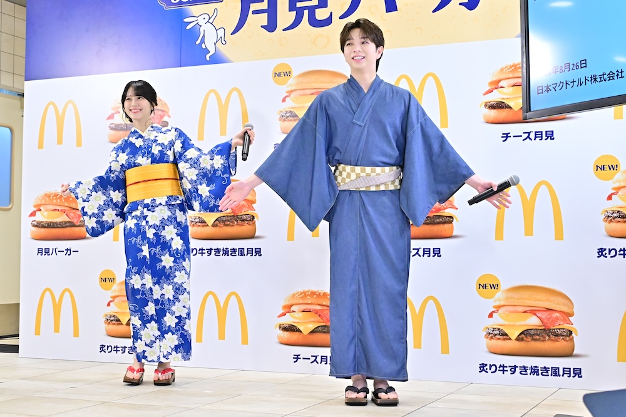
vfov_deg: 23.8
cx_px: 313
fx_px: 991
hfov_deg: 35.1
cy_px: 208
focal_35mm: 57
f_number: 5.6
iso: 4000
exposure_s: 1/200
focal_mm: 38
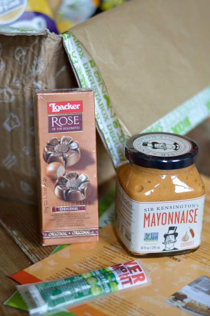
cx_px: 111
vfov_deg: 25.1
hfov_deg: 16.8
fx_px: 710
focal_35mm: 81
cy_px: 166
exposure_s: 1/80
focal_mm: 50
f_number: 1.8
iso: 200
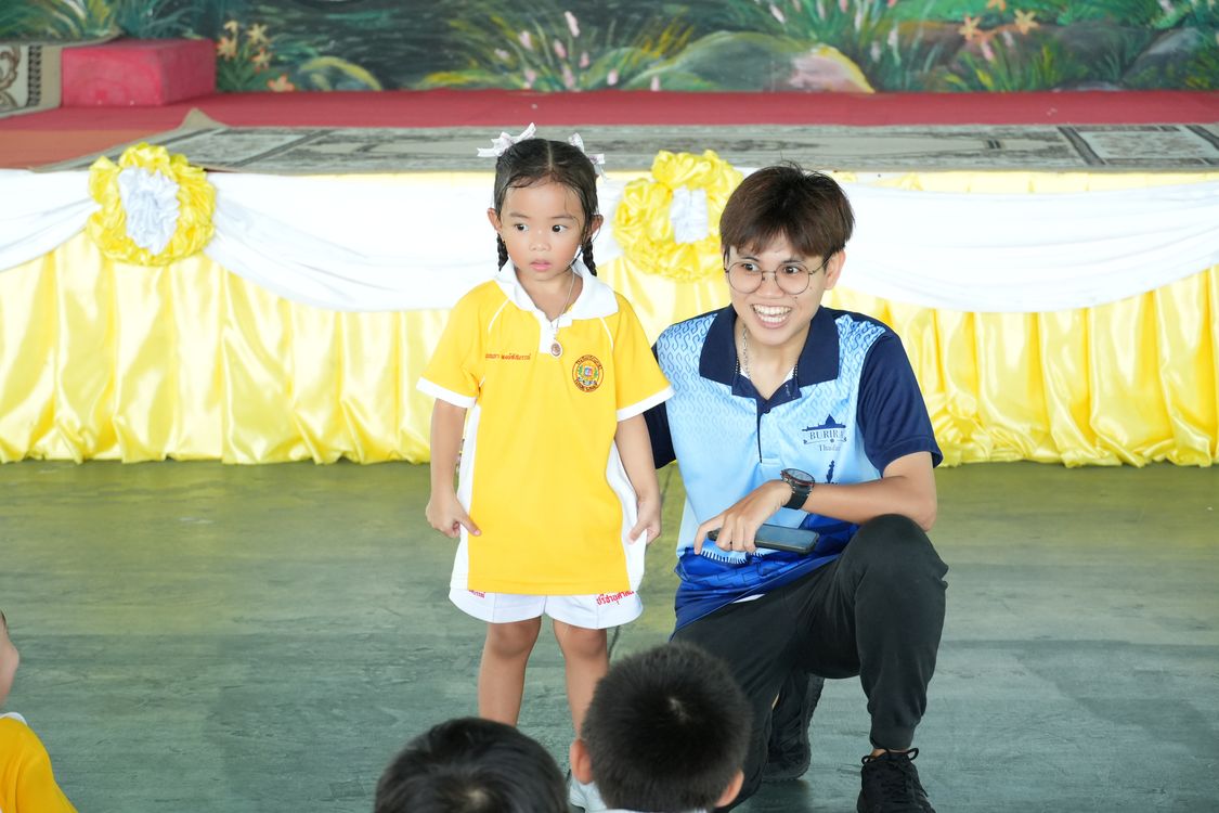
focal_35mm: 104
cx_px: 610
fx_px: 3504
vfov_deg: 13.2
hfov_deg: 19.7
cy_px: 406
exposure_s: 1/125
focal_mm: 69
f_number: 5.6
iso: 2000
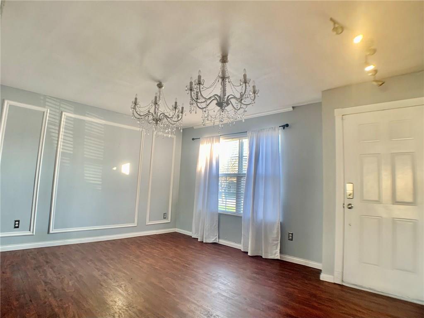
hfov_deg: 67.3
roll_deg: -5.3
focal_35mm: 26
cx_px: 212
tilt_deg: +5.2
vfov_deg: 53.1
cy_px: 159
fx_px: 318
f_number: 1.8
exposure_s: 1/74
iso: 100
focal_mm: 4.25
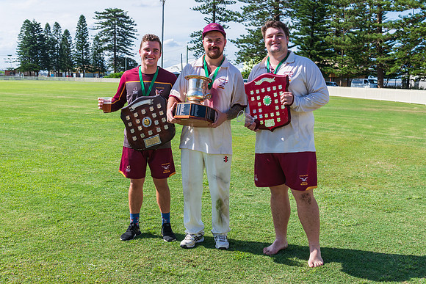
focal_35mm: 44
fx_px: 521
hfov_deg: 44.5
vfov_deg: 30.5
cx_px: 213
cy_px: 142
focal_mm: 44
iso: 200
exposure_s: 1/640
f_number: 6.3
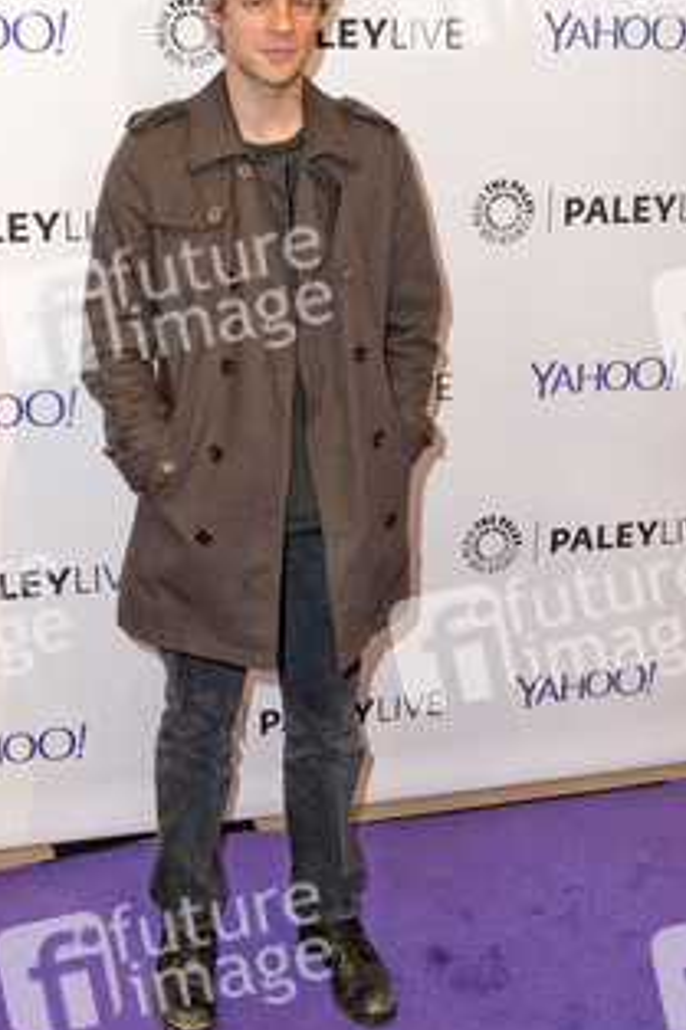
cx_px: 261
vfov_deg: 51.8
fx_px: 1059
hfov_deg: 35.7
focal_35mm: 37
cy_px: 469
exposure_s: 1/400
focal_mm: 29
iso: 400
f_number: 4
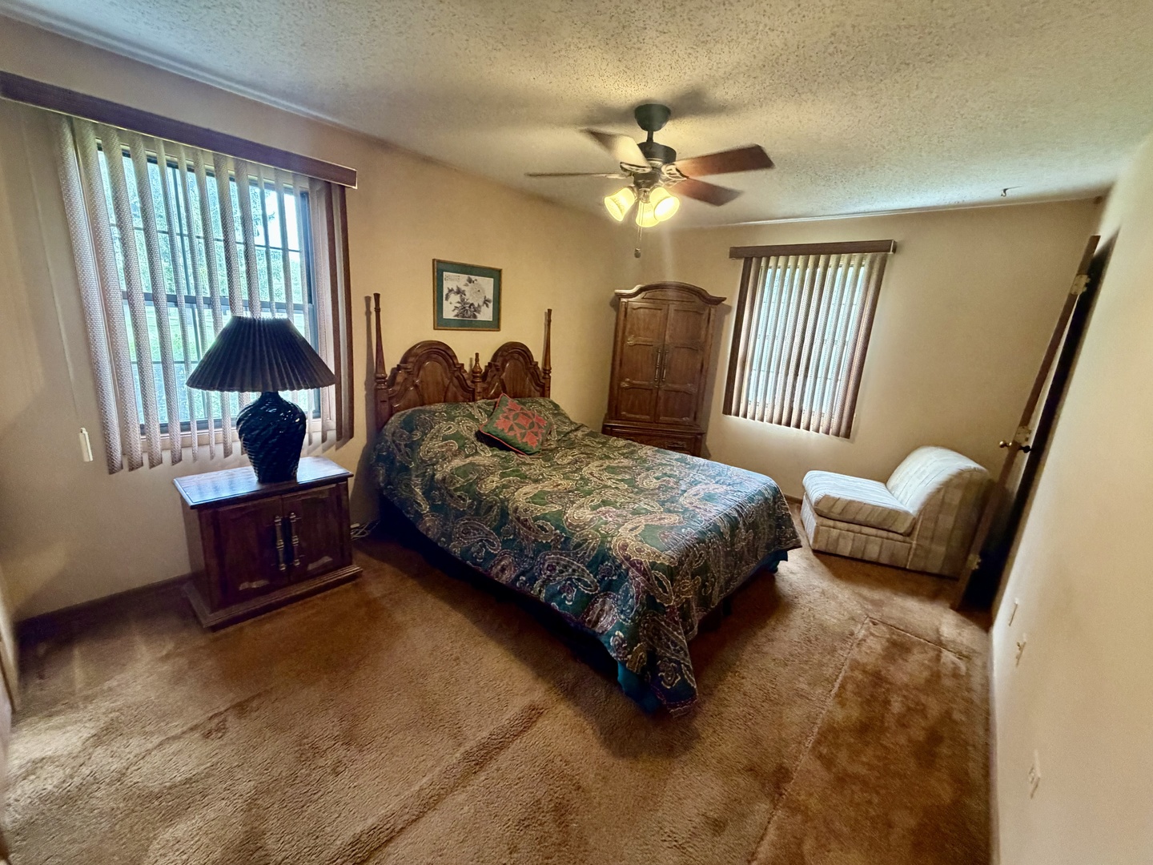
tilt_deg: -12.5
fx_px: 466
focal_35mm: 14
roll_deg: -3.0
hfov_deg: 102.1
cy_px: 432
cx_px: 576
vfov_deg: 85.7
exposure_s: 1/60
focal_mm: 2.22
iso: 500
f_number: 2.2
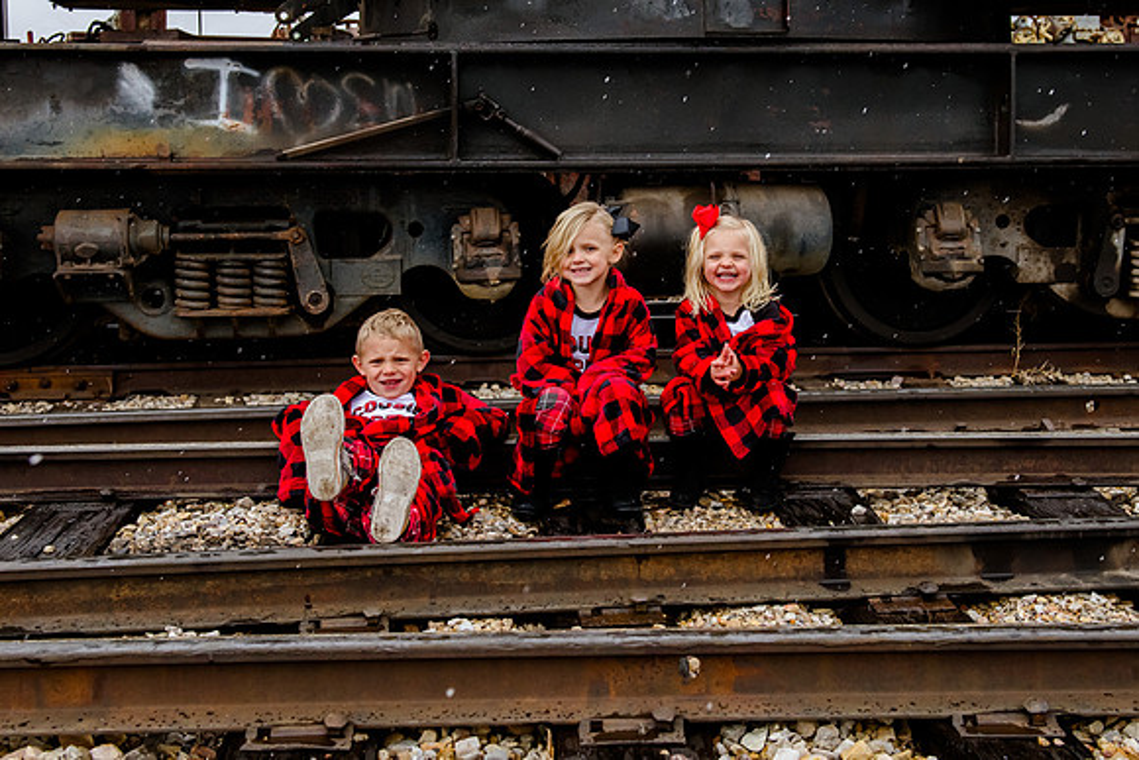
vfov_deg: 25.3
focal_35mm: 53
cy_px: 248
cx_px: 586
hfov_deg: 37.4
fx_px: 1684
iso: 800
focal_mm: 38
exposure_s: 1/400
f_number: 7.1
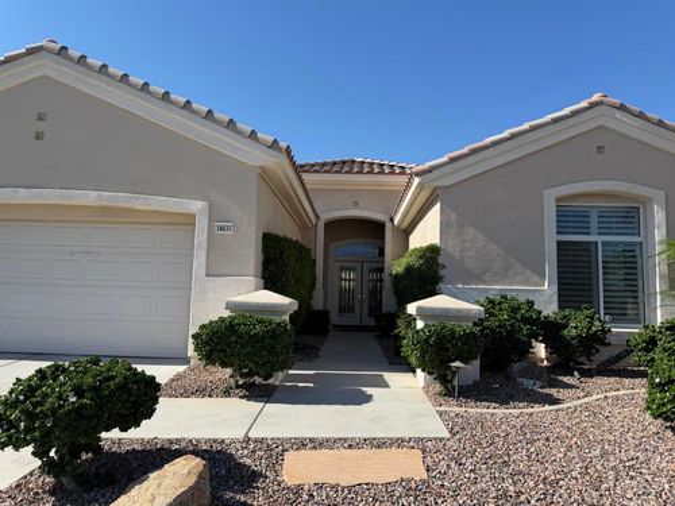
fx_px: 468
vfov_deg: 56.8
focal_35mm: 24
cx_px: 338
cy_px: 253
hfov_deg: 71.6
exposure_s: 1/4673
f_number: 1.78
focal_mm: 6.76
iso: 80
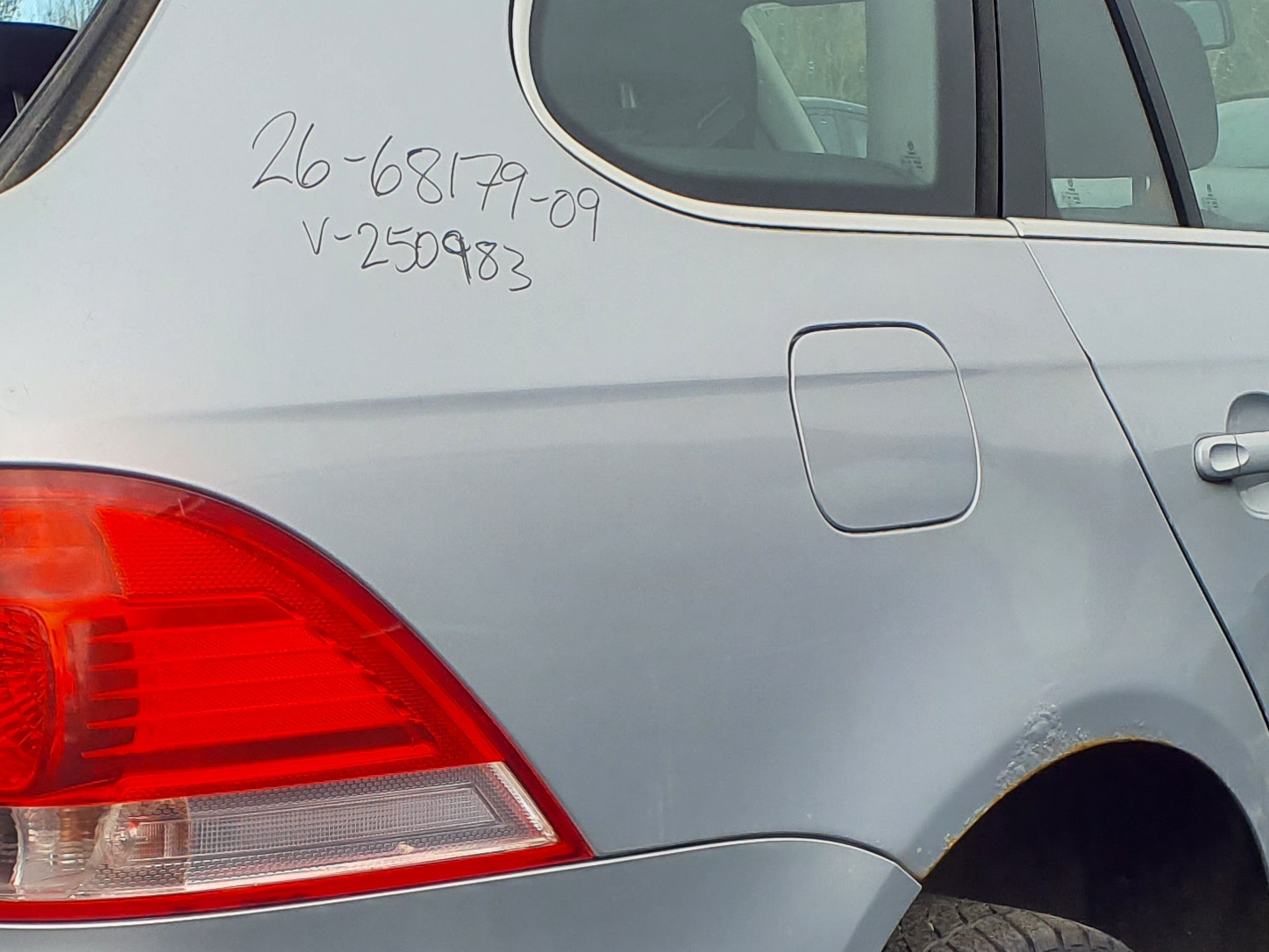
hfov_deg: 25.2
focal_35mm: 77
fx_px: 2823
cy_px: 778
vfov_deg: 18.9
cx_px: 389
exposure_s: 1/702
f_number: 1.9
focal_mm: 3.58
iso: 40
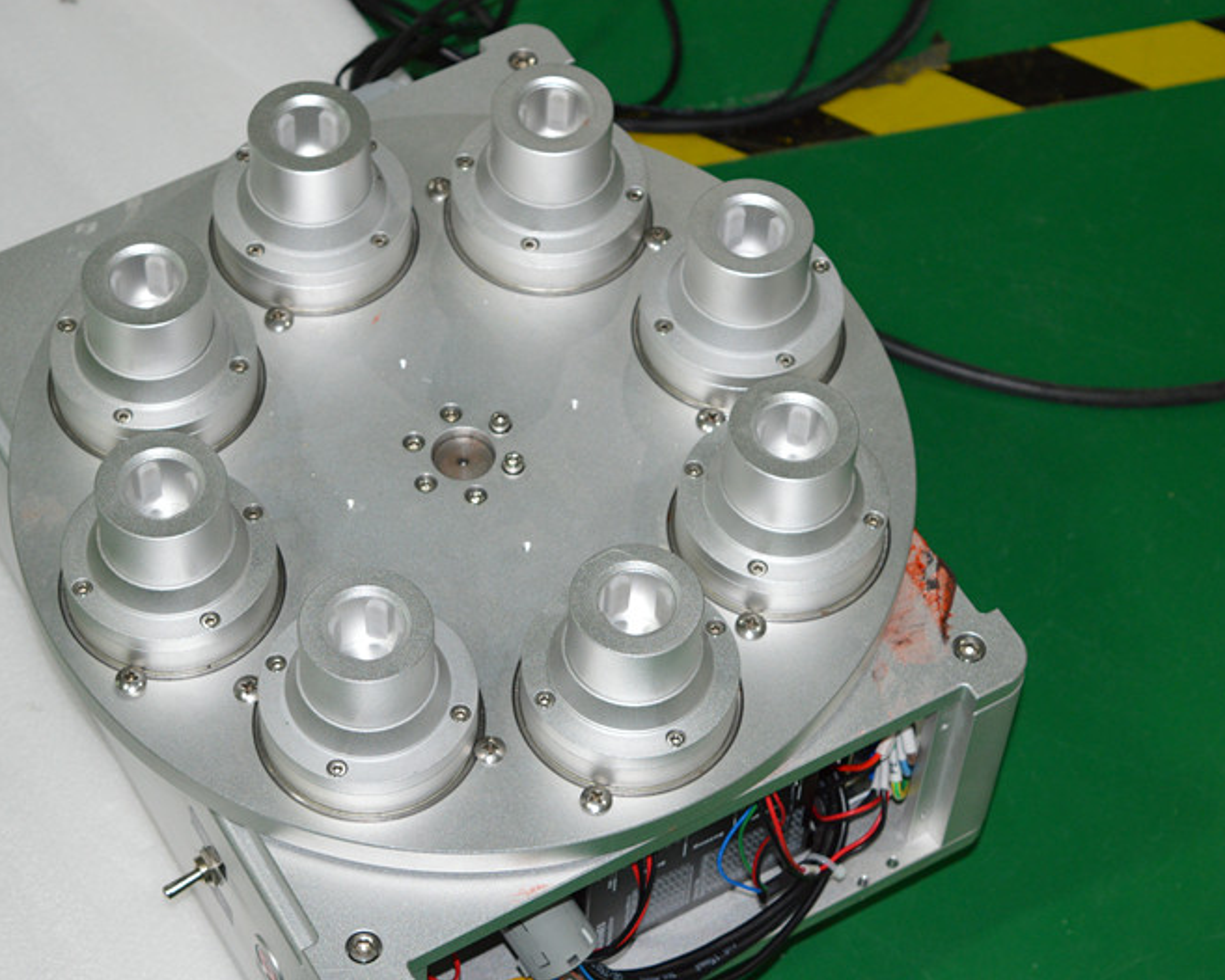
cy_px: 491
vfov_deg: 17.3
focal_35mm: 89
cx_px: 489
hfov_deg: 21.5
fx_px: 3228
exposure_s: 1/60
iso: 720
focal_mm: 52
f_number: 5.6
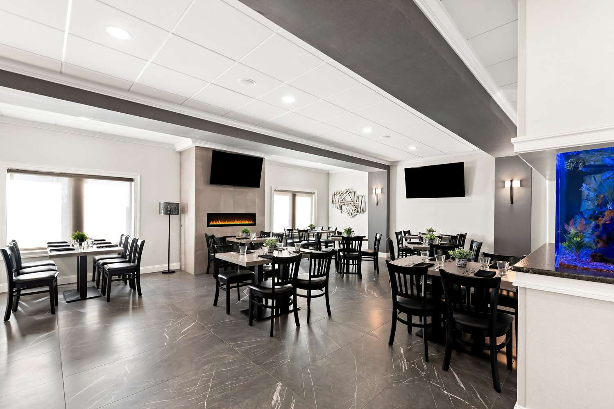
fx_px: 256
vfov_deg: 77.3
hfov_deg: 100.4
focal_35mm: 15
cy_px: 204
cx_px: 307
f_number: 8
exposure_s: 1/6
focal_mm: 15
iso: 400
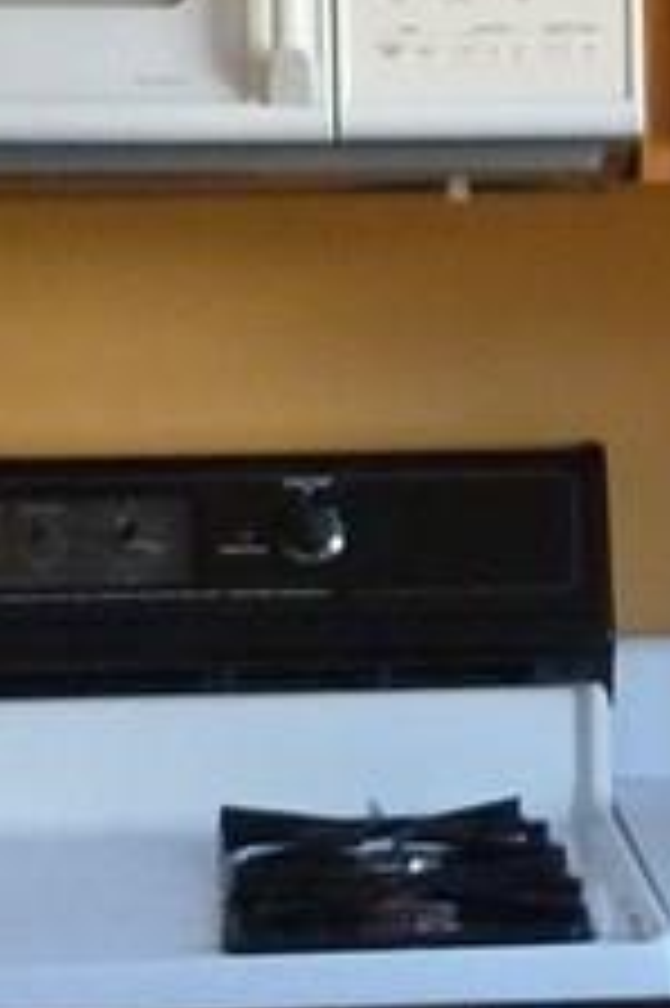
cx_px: 1039
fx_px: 4250
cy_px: 482
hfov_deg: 8.8
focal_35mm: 152
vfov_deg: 13.5
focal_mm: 4.4
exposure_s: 1/30
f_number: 3.3
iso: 400
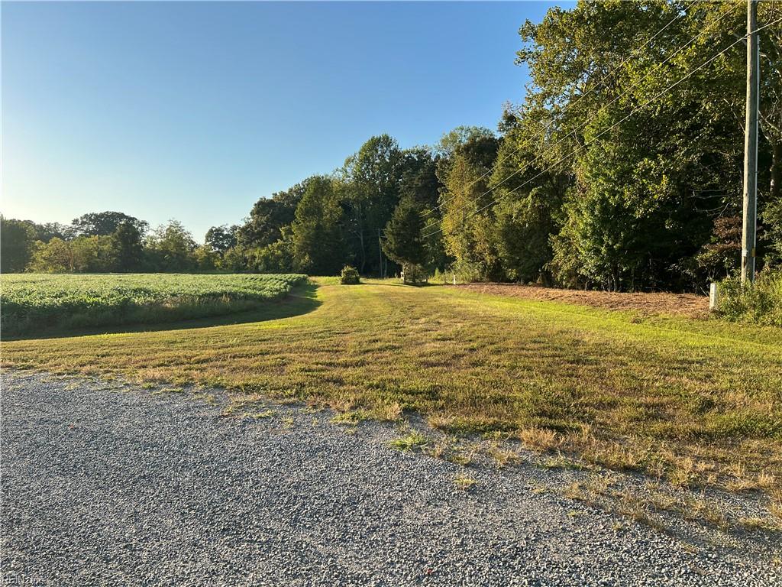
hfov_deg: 67.3
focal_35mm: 26
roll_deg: +0.4
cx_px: 391
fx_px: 587
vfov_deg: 53.1
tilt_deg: -3.5
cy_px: 294
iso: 50
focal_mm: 5.7
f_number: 1.5
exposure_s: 1/1808
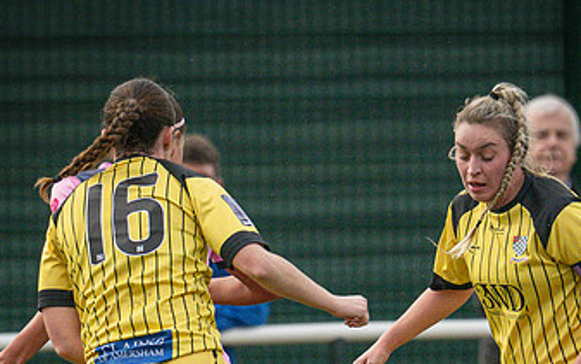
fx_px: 29640
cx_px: 304
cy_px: 315
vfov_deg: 0.7
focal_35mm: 1871
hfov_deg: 1.1
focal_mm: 400
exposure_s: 1/3200
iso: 2000
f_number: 4.5
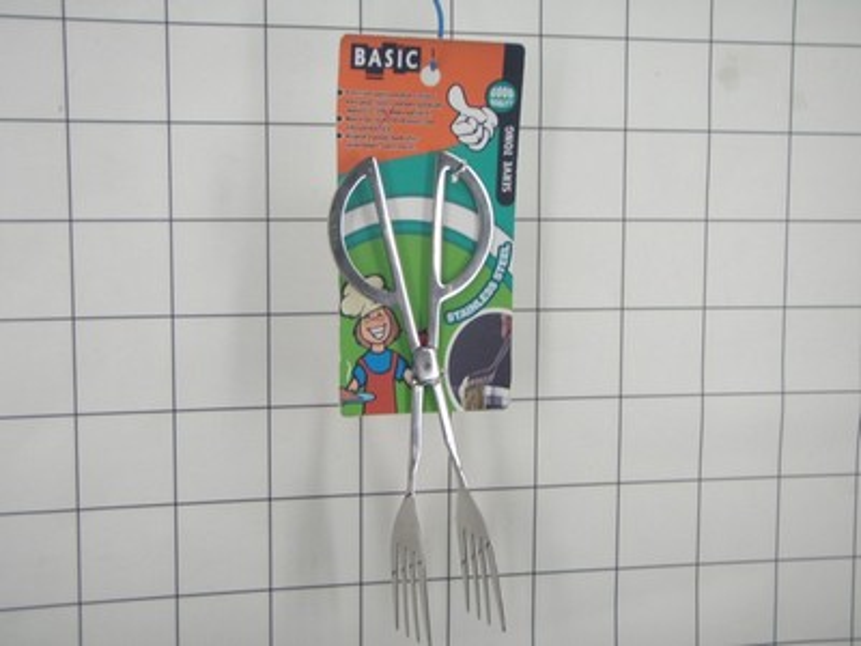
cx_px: 430
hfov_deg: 37.5
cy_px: 323
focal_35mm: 51
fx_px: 1269
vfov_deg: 28.6
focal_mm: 9.13
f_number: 4
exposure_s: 1/40
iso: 125
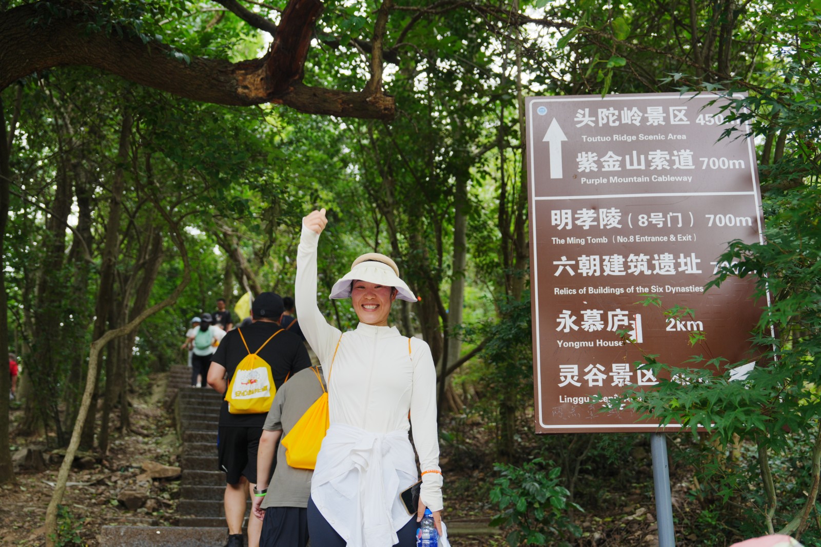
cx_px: 410
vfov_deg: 36.9
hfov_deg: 53.1
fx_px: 821
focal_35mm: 36
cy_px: 274
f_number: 2.8
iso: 100
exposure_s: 1/320
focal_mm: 36
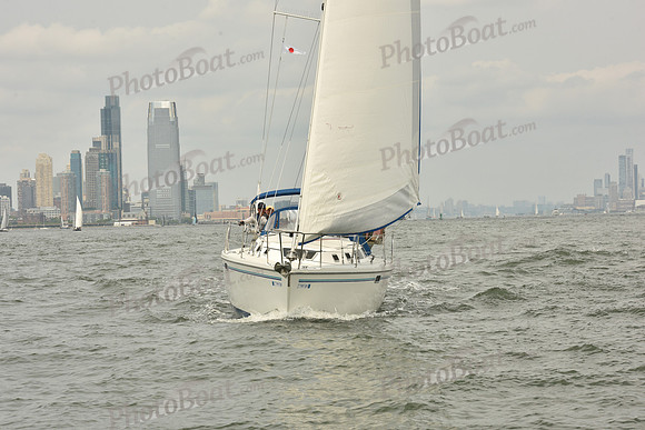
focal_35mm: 98
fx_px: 1756
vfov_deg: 14.0
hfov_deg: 20.8
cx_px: 322
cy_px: 215
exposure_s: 1/640
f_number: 11
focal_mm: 98
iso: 250
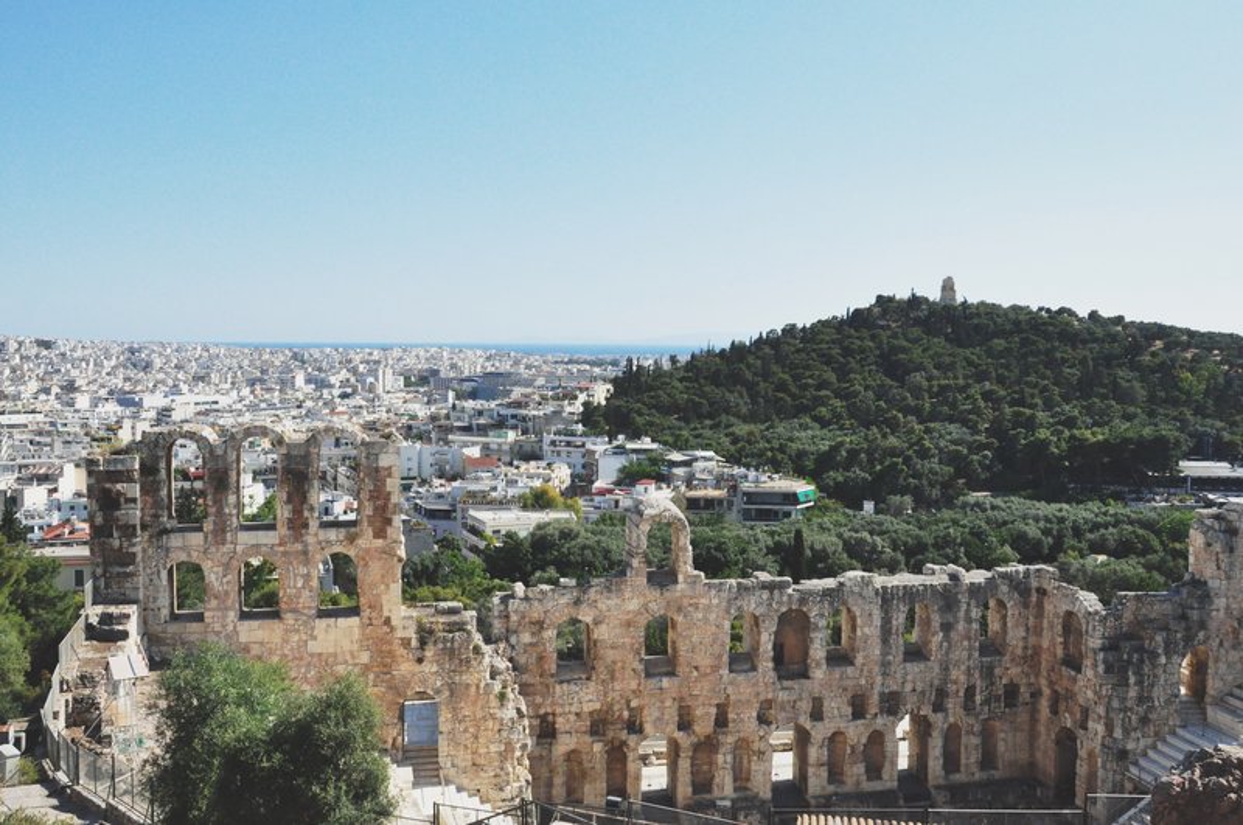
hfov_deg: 57.3
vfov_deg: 39.9
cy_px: 412
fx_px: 1138
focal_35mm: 33
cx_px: 622
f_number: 14
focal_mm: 22
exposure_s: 1/1600
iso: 2500
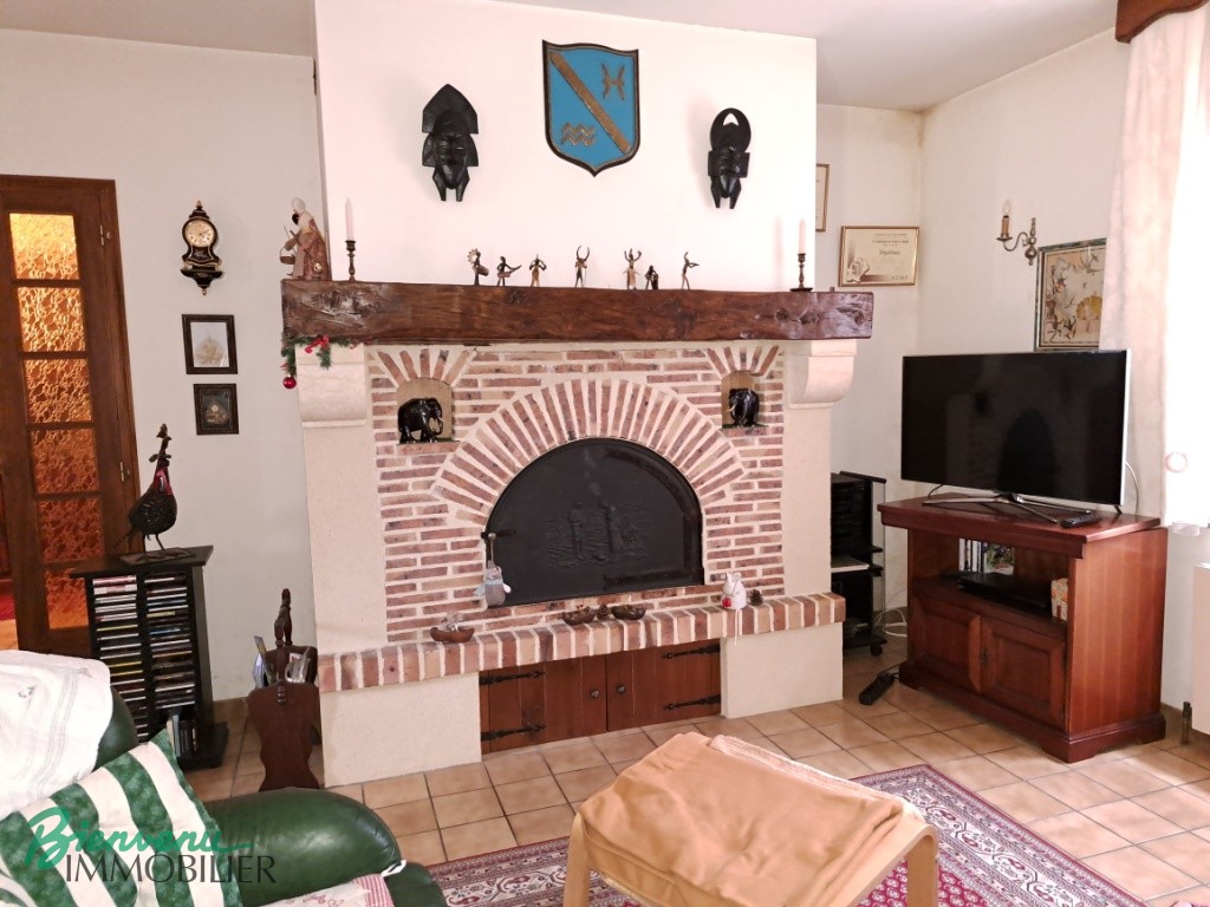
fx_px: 839
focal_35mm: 24
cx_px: 605
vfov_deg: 56.8
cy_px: 454
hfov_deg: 71.6
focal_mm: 5.23
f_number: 1.8
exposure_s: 1/20
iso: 1250
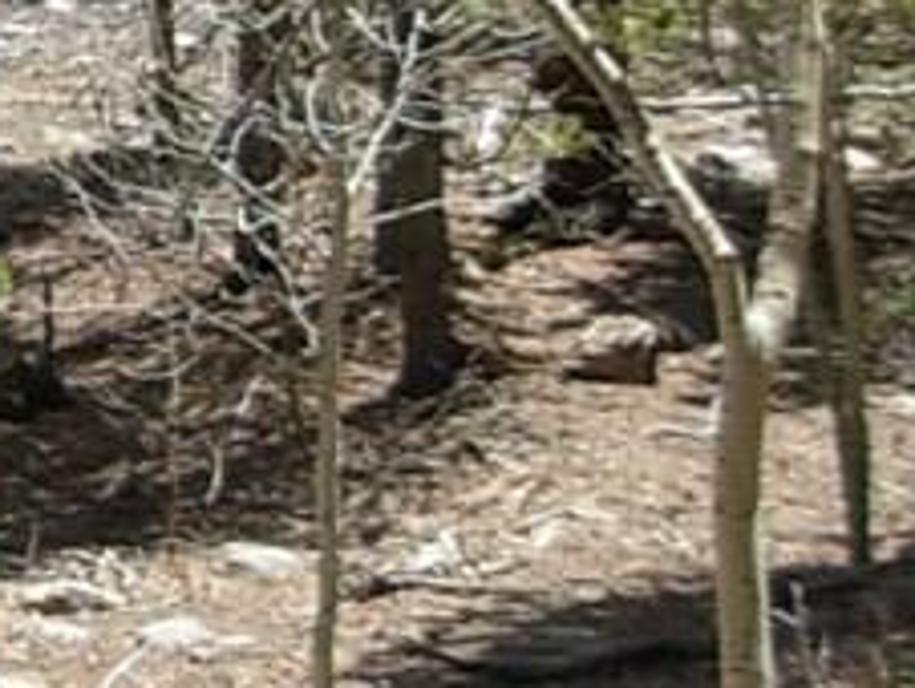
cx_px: -636
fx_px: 4551
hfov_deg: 10.9
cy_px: 121
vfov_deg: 8.6
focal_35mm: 172
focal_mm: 6.3
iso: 79
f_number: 2.9
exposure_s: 1/558
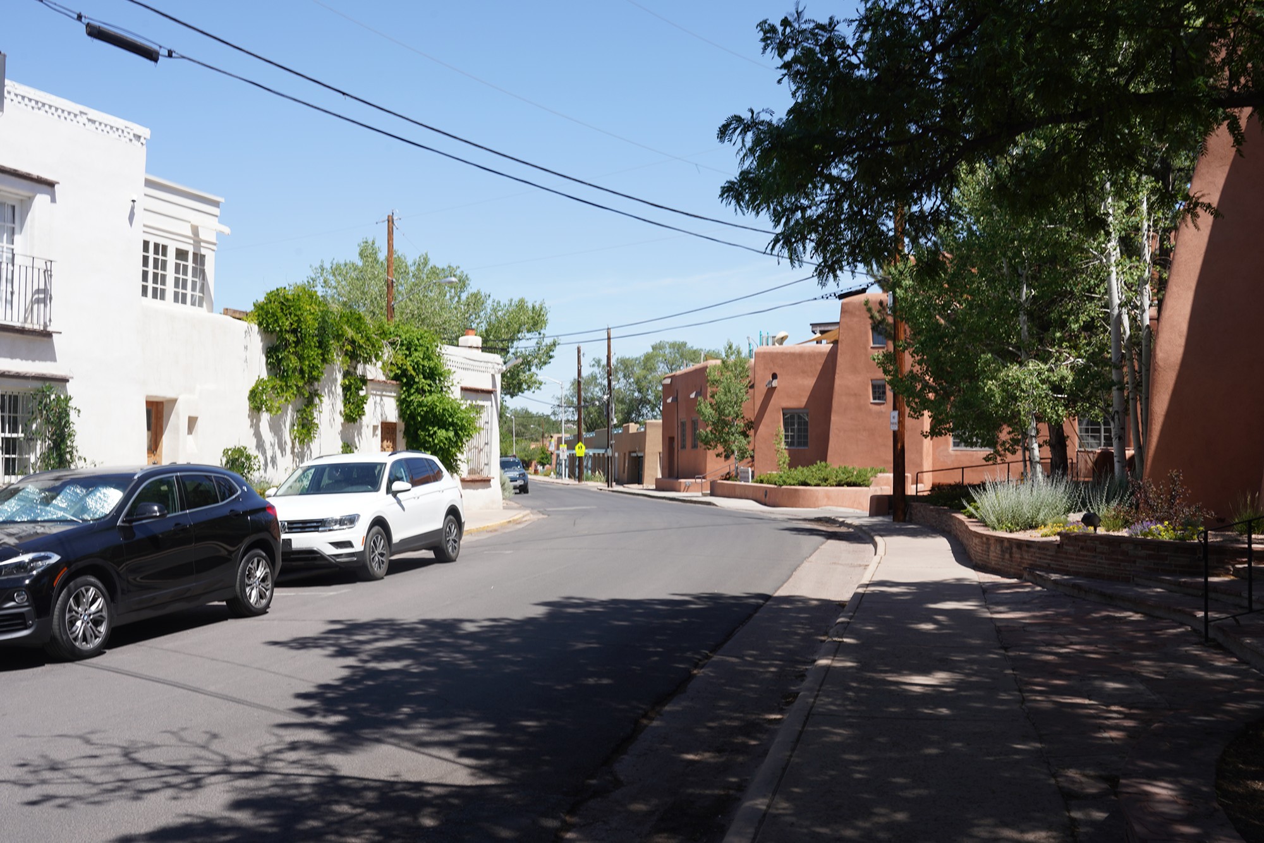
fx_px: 1264
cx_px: 632
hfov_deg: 53.1
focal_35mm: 36
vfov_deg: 36.9
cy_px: 422
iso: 160
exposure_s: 1/100
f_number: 14
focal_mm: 36
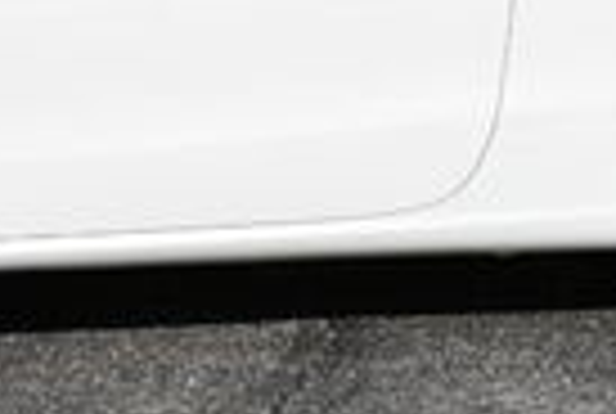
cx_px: 180
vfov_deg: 7.1
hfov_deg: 11.0
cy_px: -382
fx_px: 3207
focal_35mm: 187
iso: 100
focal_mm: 20
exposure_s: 1/320
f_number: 9
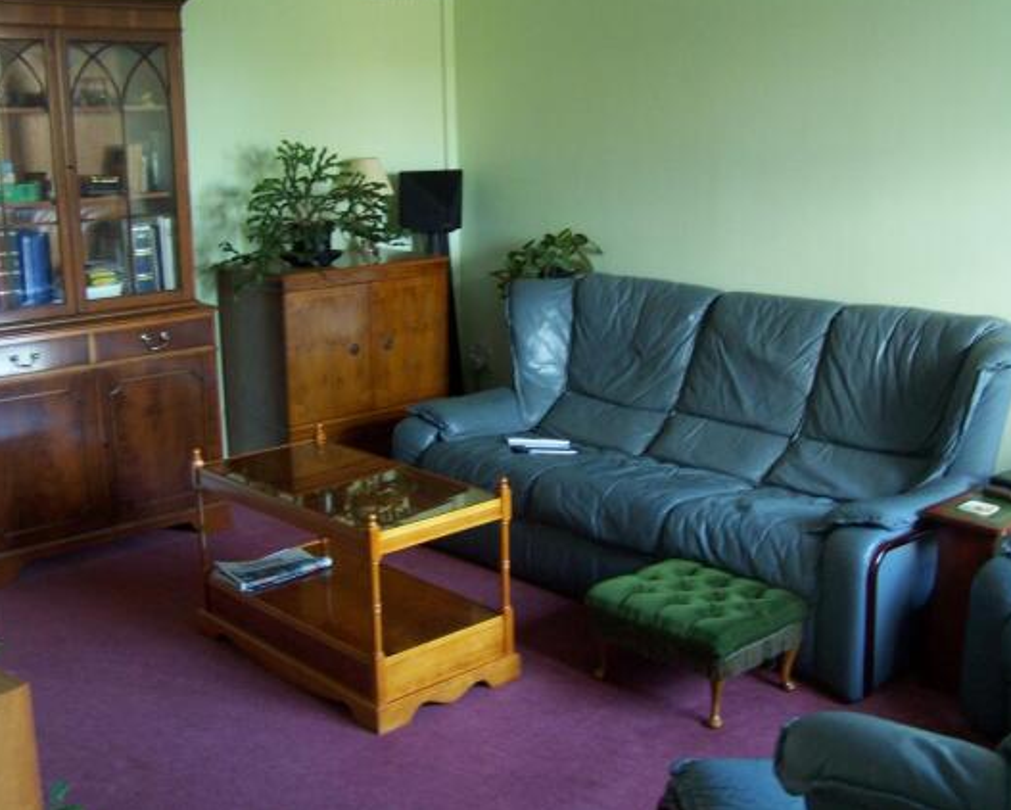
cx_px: 548
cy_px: 394
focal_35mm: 41
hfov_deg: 44.7
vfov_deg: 36.5
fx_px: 1227
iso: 140
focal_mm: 6.3
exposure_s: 1/8
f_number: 2.8
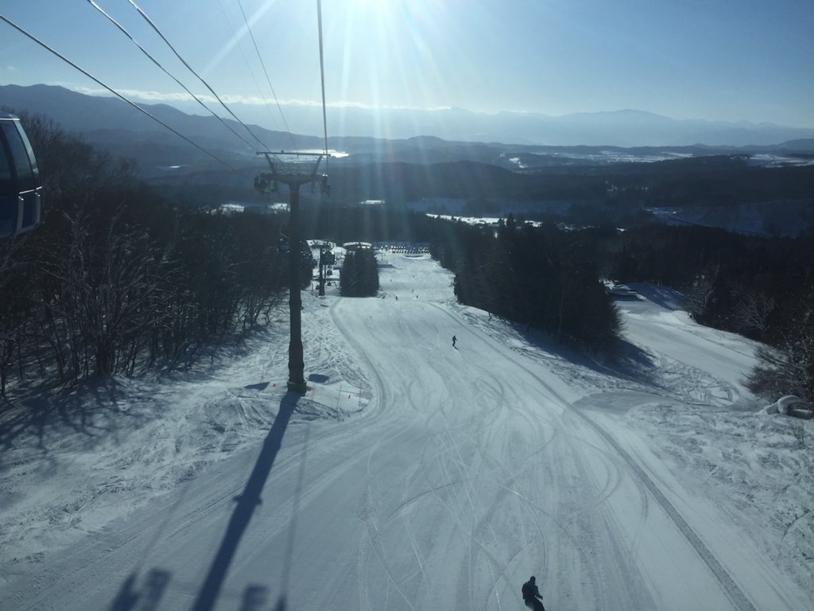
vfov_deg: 48.2
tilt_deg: -14.1
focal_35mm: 29
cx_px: 407
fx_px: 682
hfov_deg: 61.7
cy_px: 306
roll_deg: -0.9
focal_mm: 4.15
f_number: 2.2
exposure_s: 1/5650
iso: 32
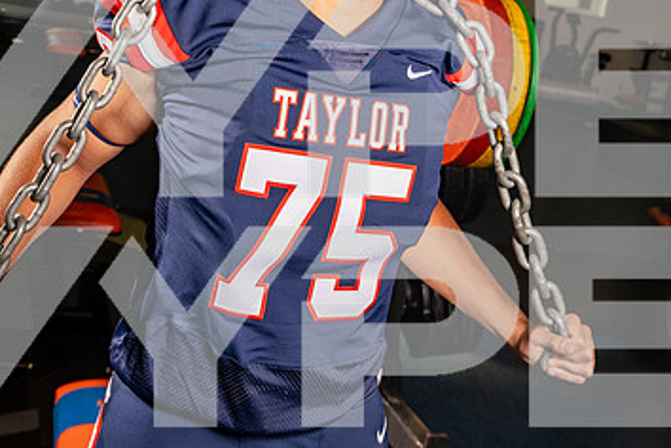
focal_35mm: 59
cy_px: 98
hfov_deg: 33.8
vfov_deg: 22.7
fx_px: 1100
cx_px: 271
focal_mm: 36
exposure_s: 1/500
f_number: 5.6
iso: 320
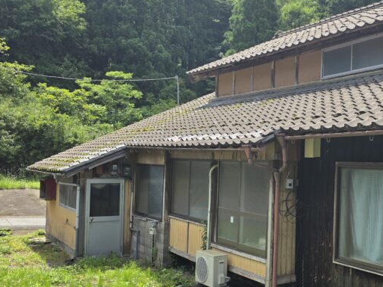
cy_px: 173
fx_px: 509
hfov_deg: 39.4
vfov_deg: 31.4
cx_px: 315
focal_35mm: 46
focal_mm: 6.3
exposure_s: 1/4650
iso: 80
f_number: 1.7
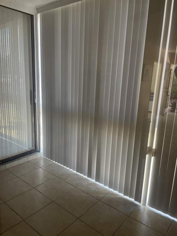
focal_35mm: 26
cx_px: 88
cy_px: 118
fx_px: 177
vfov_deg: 67.3
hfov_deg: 53.1
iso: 250
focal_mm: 4.2
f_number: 1.6
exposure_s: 1/60
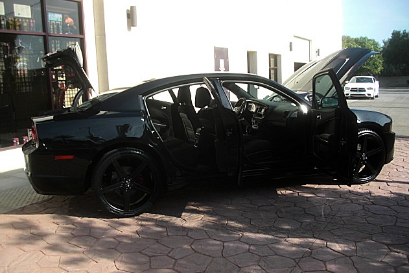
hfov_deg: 50.7
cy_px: 155
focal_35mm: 38
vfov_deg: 35.0
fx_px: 431
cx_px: 202
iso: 50
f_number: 2.8
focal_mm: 6.3
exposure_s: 1/320
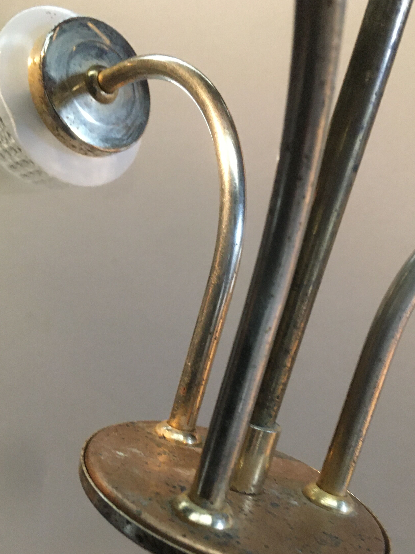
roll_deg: -17.1
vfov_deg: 52.4
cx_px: 204
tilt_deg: -12.4
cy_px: 319
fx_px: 559
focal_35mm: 35
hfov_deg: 40.7
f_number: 2.2
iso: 200
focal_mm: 4.15
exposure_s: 1/20
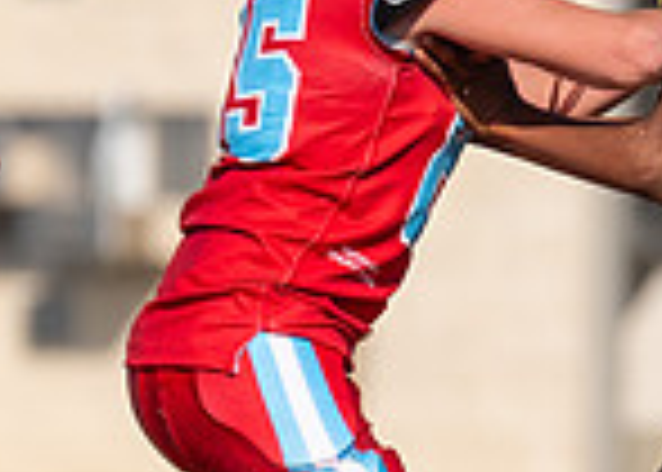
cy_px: 221
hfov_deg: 1.4
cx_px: 545
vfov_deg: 1.0
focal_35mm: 1429
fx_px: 26867
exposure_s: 1/3200
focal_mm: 200
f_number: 3.2
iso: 100
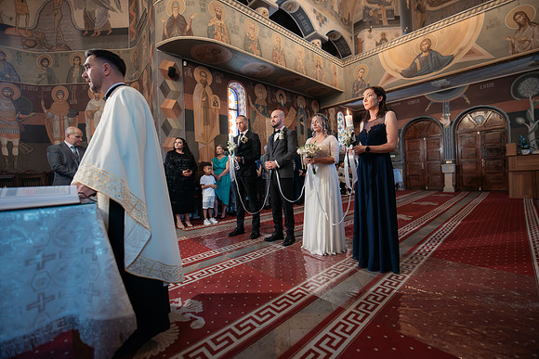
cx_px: 270
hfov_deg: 100.4
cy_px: 180
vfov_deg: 77.4
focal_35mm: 15
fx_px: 225
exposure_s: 1/125
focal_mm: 15
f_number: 2.8
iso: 1600
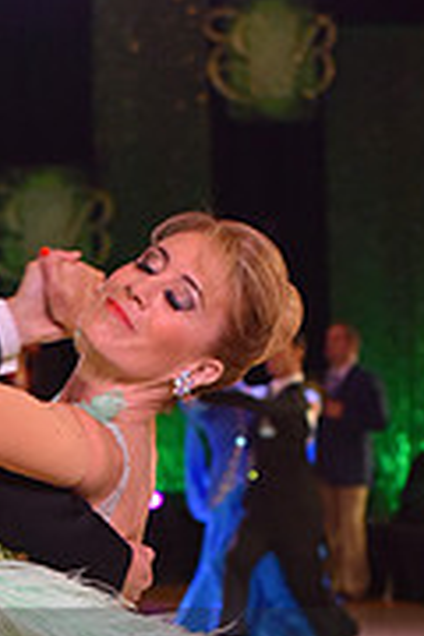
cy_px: 728
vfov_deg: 9.0
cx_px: 143
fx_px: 3992
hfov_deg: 6.1
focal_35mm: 226
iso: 2000
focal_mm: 70
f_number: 4.5
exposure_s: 1/320
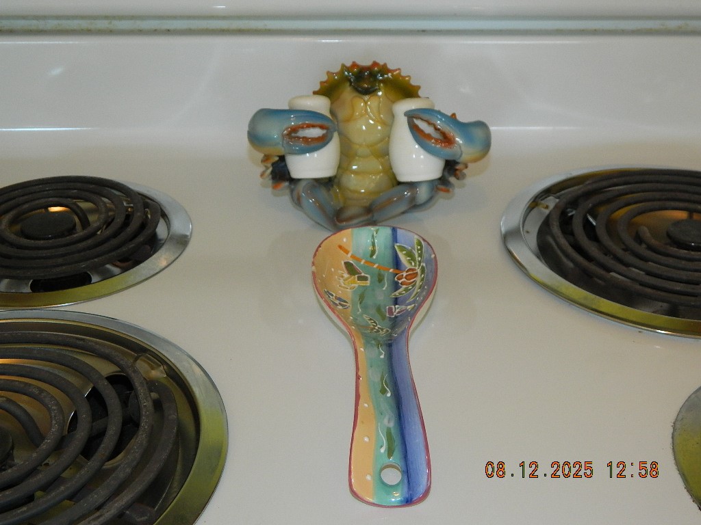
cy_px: 262
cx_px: 350
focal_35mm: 47
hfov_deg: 40.4
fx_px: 952
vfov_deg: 30.9
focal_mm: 8.4
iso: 200
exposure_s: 1/30
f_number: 3.6
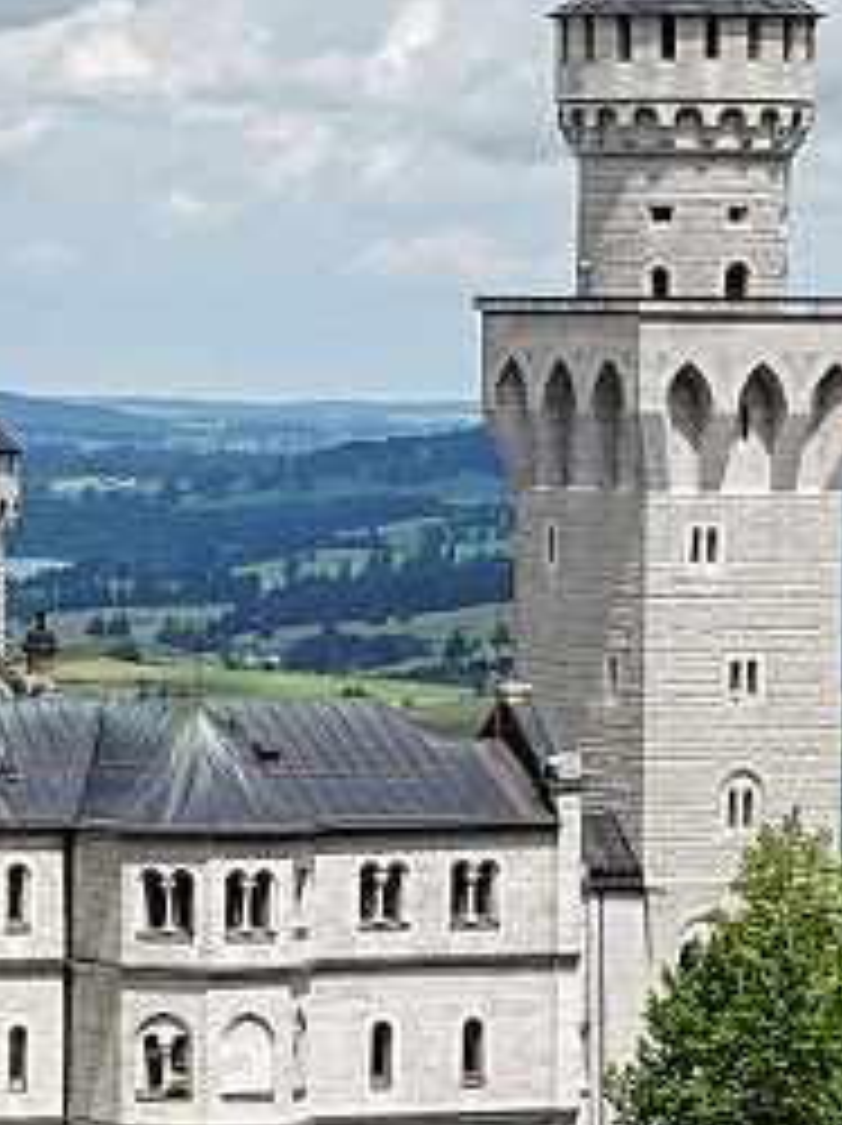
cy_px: 727
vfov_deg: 7.4
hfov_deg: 5.5
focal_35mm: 268
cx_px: -549
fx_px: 8709
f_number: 14
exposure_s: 1/100
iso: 100
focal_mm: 29
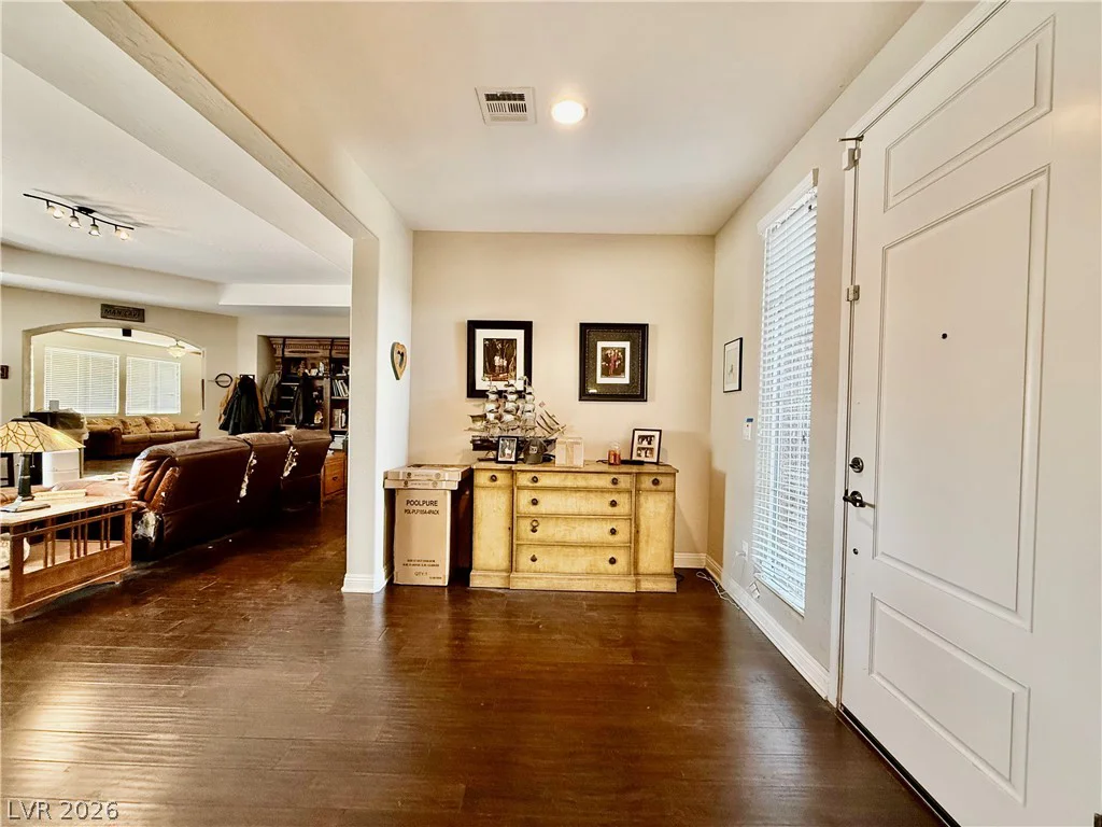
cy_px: 414
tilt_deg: -0.5
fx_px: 446
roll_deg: -0.8
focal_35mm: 14
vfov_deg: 85.7
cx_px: 551
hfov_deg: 102.1
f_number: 2.2
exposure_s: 1/60
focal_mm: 2.22
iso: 320
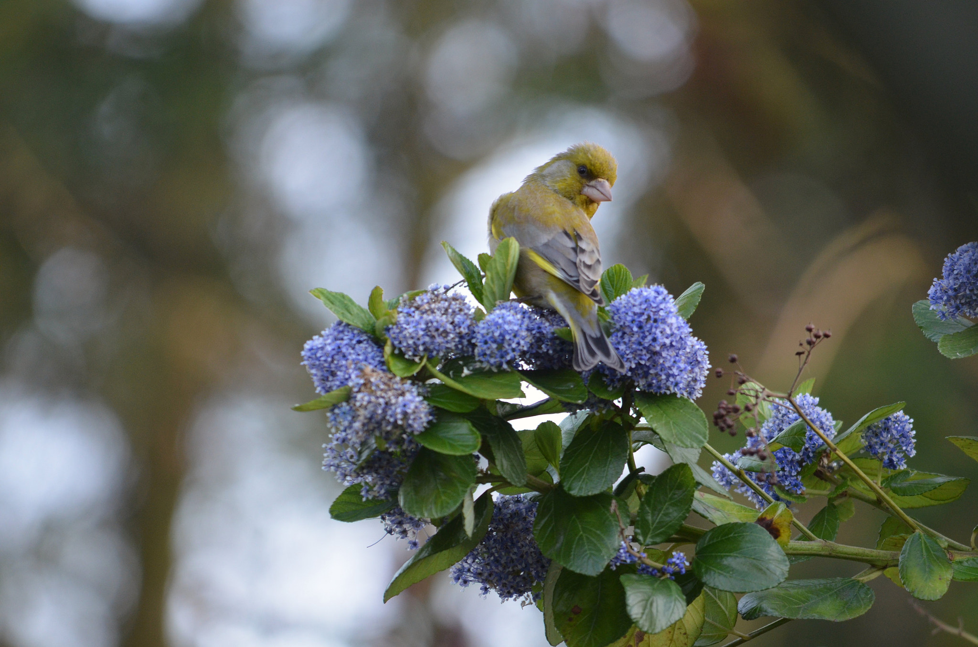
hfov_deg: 2.8
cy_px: 324
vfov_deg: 1.8
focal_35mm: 750
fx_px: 20331
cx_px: 489
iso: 800
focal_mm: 500
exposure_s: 1/200
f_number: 6.3
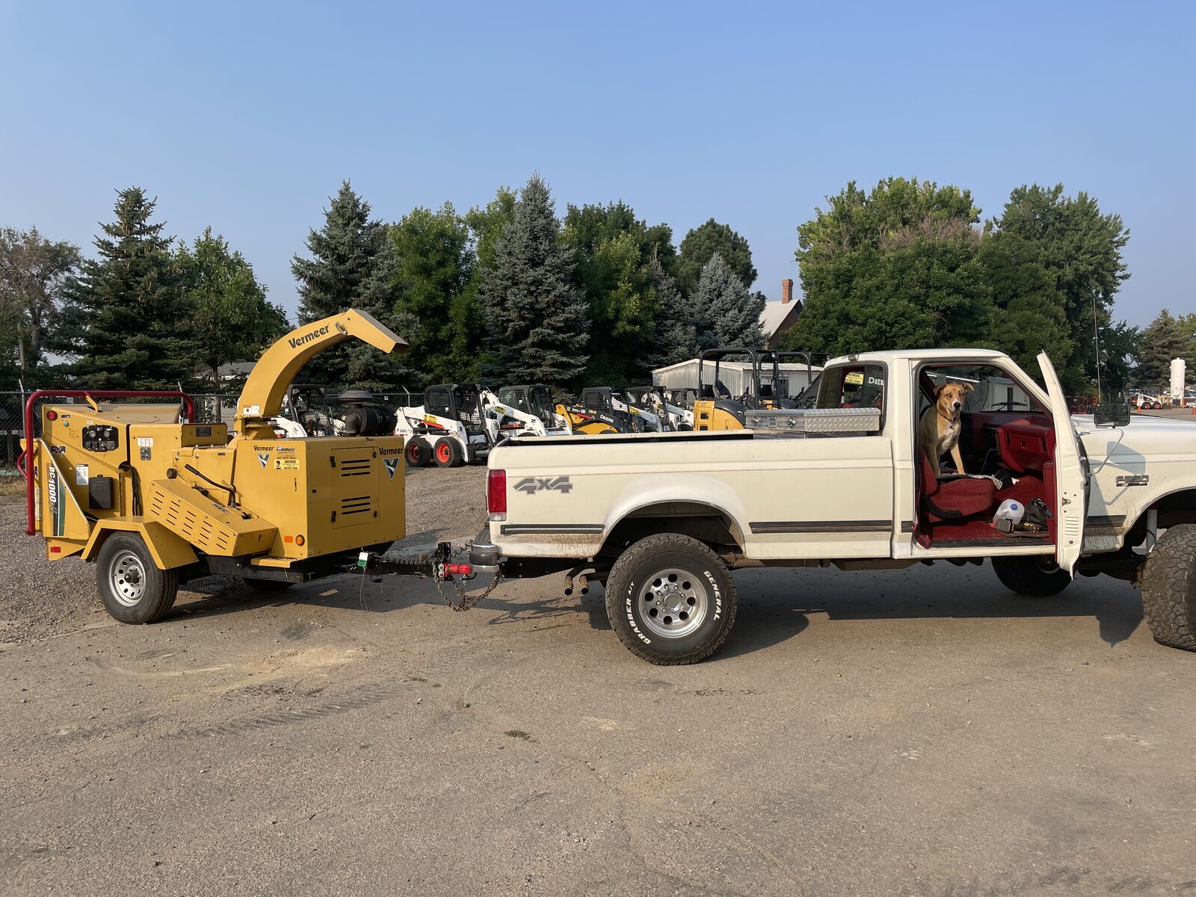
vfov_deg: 53.1
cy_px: 448
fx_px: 898
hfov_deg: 67.3
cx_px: 598
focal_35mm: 26
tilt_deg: -2.7
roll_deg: +0.6
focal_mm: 4.2
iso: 32
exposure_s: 1/2817
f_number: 1.6
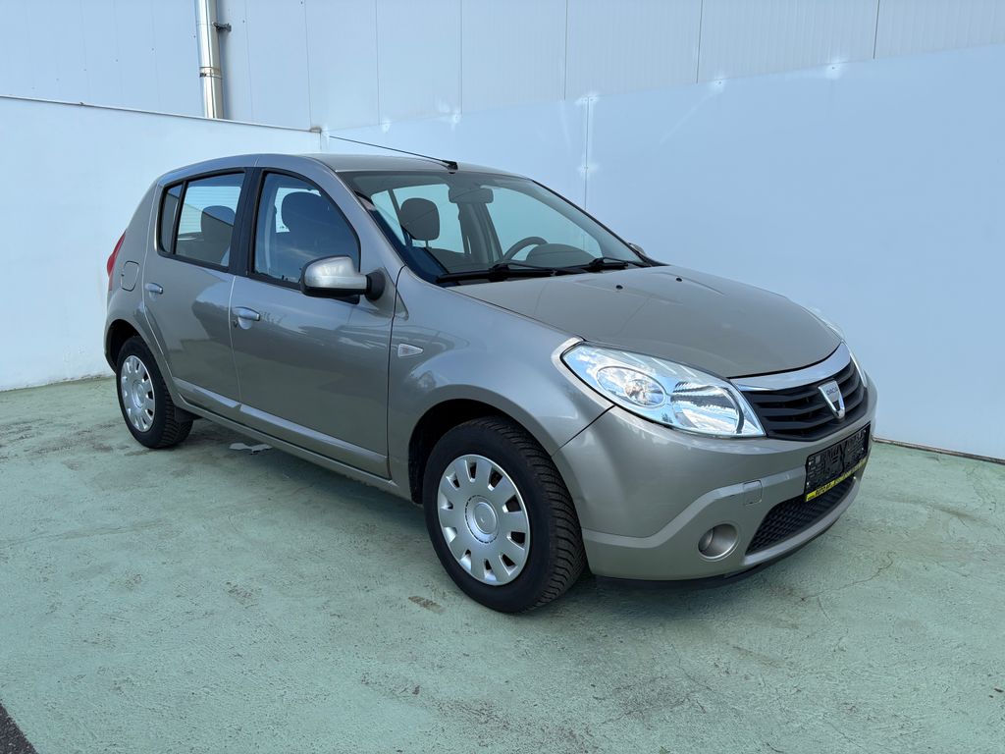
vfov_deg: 53.1
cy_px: 377
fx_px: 755
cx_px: 502
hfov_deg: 67.3
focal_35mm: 26
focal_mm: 5.96
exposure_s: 1/1848
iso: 50
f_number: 1.6
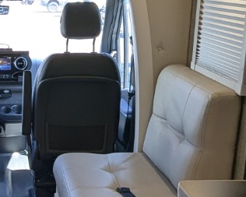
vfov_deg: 22.2
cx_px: -1
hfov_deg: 26.1
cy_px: 108
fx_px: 503
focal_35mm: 69
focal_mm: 2.35
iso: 78
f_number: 2.2
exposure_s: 1/70.5
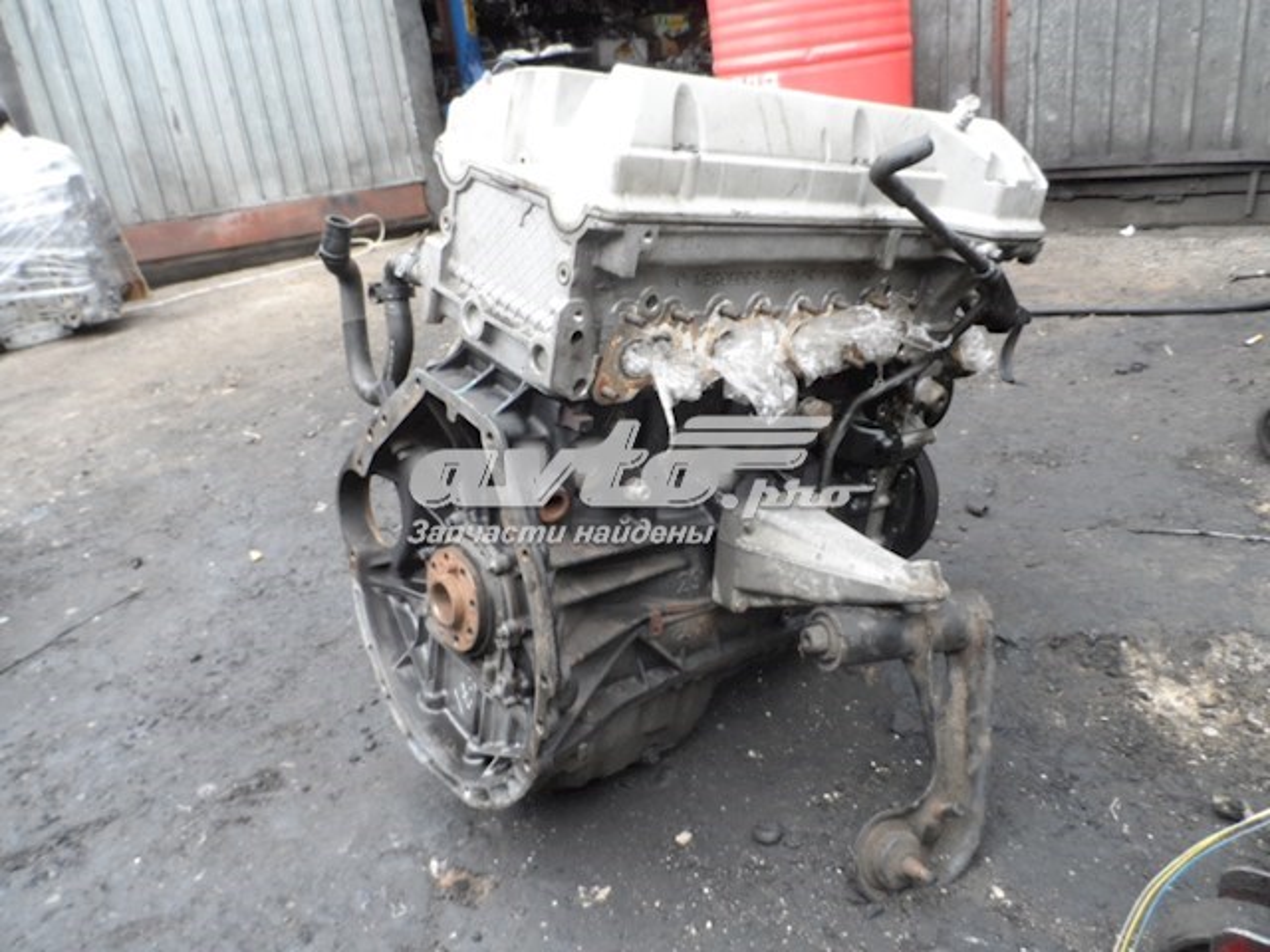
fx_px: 881
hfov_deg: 71.6
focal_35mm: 24
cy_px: 476
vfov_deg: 56.8
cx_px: 635
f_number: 3.2
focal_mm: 4
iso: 120
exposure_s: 1/30
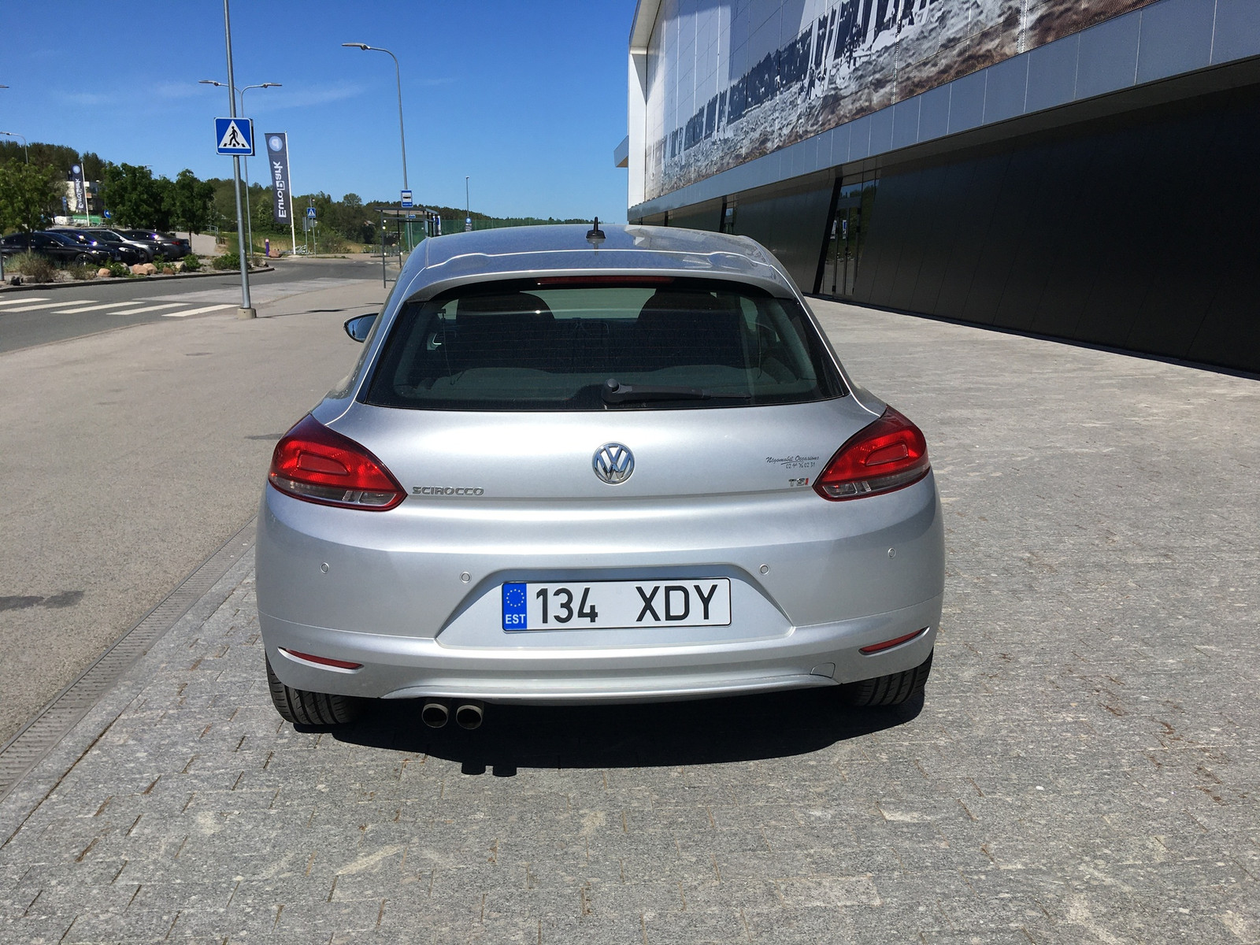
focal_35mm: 29
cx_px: 630
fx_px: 1056
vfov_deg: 48.2
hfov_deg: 61.7
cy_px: 472
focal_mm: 4.15
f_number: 2.2
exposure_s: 1/3077
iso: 25
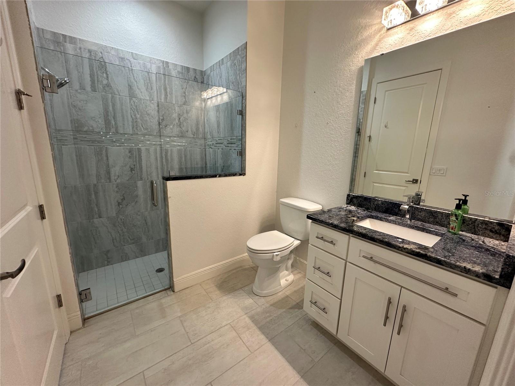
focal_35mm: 14
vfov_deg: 85.7
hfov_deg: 102.1
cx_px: 258
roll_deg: -2.2
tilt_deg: -11.7
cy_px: 193
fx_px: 208
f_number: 2.2
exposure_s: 1/120
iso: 200
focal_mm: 2.22
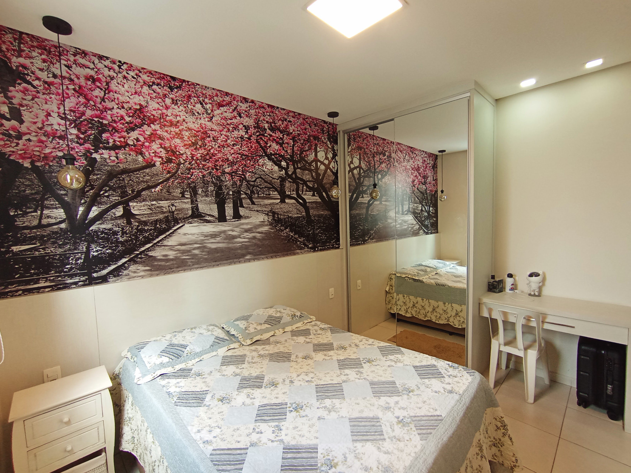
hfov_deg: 94.5
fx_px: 292
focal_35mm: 16
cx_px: 316
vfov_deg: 78.1
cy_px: 236
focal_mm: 1.65
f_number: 2.2
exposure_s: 1/60
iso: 102
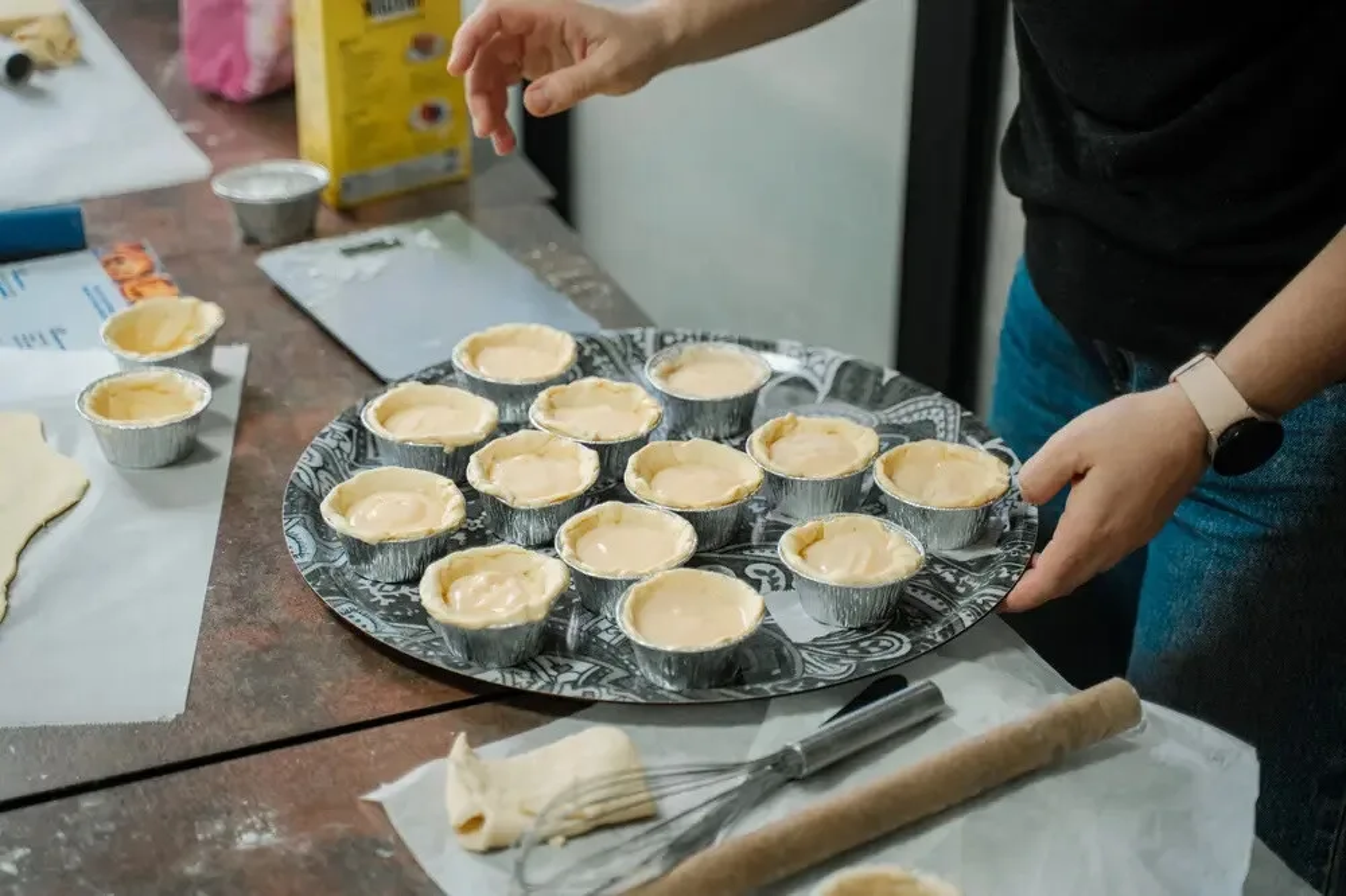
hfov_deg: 26.7
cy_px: 448
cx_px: 668
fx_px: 2840
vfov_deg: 17.9
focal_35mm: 76
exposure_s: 1/200
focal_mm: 75
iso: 1000
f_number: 2.8
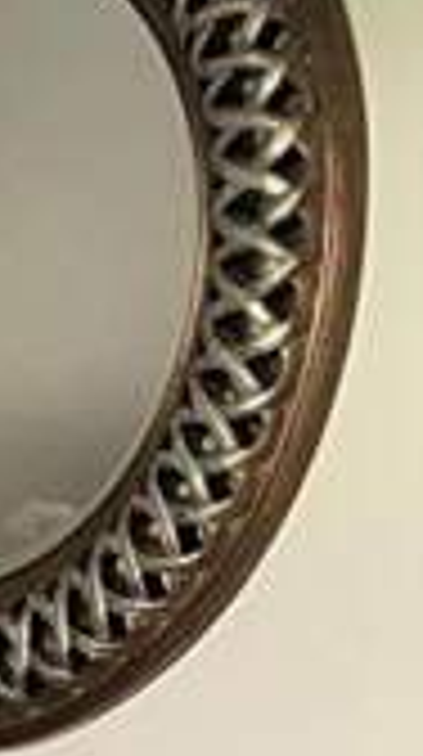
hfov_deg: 6.0
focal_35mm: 180
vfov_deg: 11.4
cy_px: 1224
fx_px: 3604
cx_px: -1022
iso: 320
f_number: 1.6
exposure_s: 1/60
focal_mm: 5.1
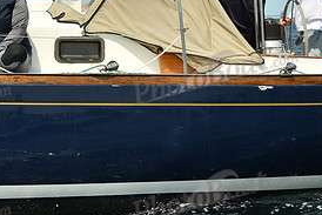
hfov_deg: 11.3
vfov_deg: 7.5
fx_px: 1629
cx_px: 73
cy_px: 30
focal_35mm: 182
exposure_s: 1/1000
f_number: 9
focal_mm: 86
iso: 320
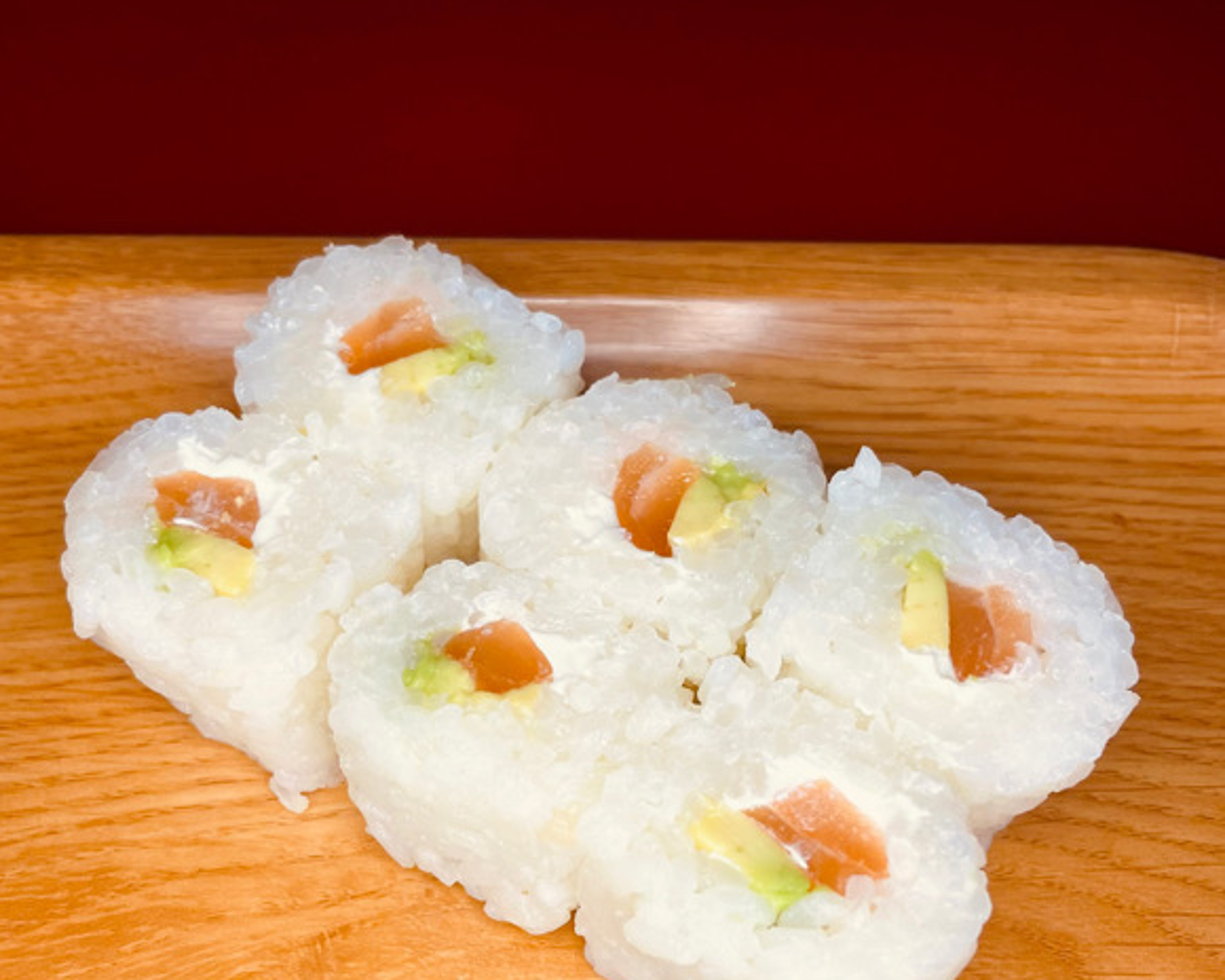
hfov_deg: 51.5
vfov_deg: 40.6
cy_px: 771
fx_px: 1269
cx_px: 596
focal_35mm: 35
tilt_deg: -60.4
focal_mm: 4.2
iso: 100
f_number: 1.6
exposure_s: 1/121
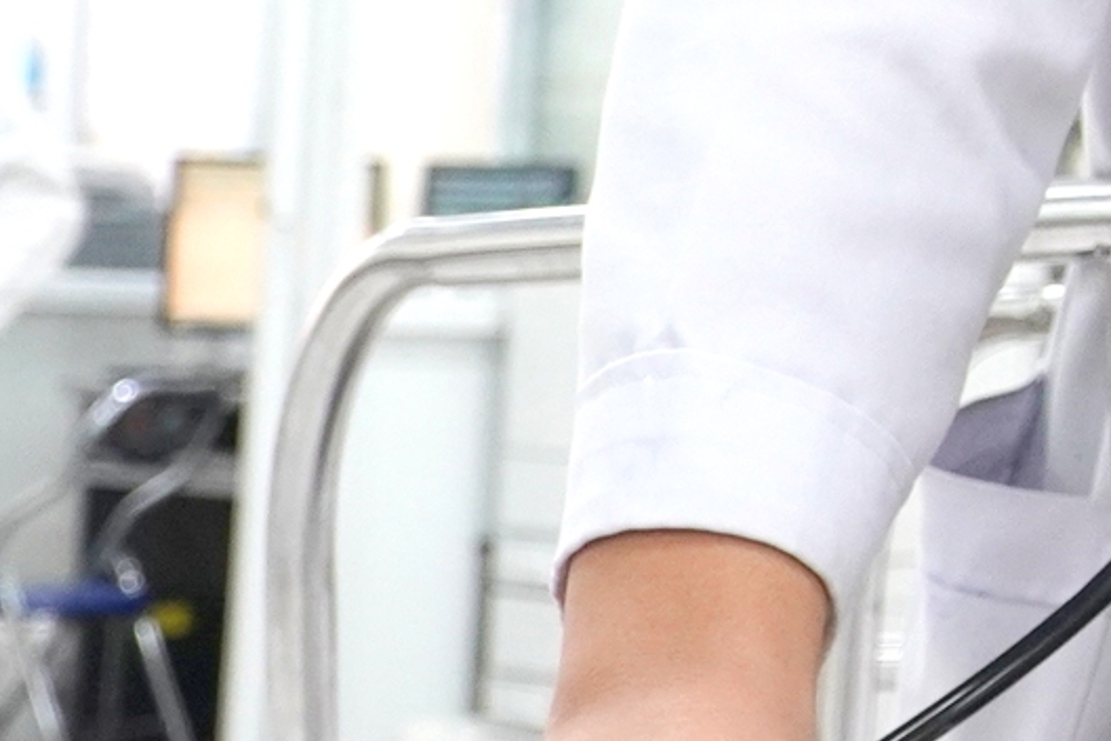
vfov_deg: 8.5
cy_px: -43
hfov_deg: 12.0
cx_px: 1902
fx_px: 4937
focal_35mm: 160
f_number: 4
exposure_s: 1/100
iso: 1000
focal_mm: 22
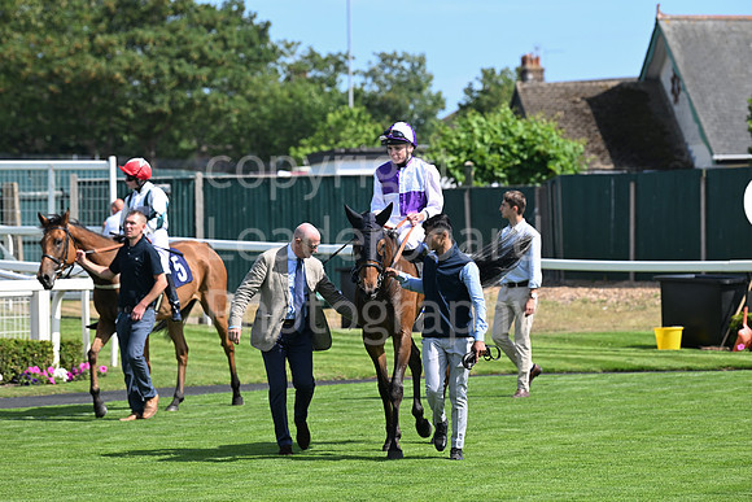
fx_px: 4179
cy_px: 251
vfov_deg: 6.9
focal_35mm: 200
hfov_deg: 10.3
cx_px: 376
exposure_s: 1/1250
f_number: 5.6
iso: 400
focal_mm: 200
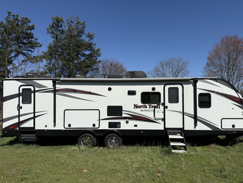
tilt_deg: +0.9
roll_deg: +0.4
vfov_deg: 53.0
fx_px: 183
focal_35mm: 26
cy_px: 96
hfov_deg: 67.2
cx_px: 129
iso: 80
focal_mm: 6.76
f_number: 1.78
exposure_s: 1/11905
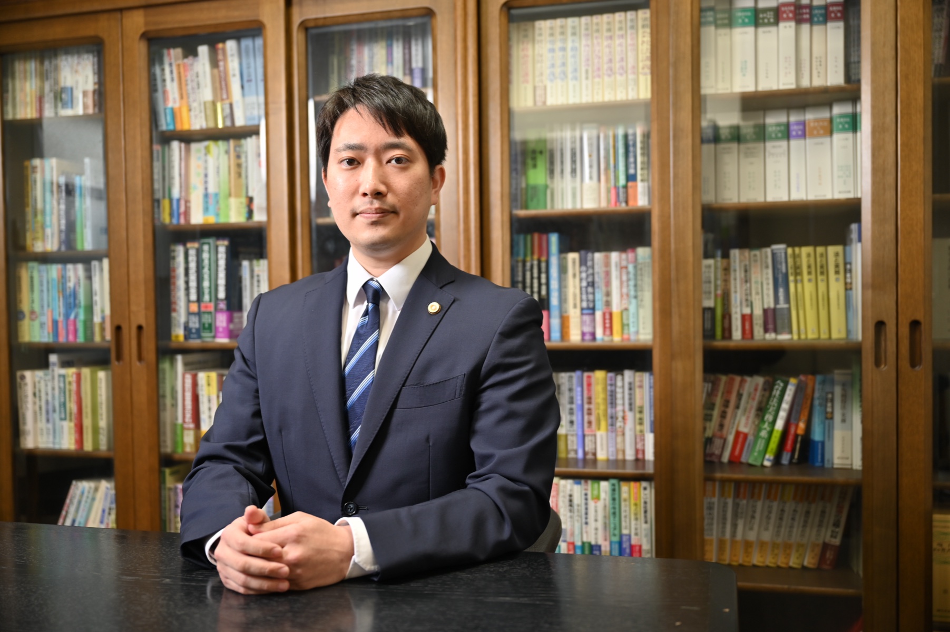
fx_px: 884
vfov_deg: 39.4
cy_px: 316
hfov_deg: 56.5
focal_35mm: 34
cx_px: 475
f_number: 2.8
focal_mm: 33.5
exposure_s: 1/60
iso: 125
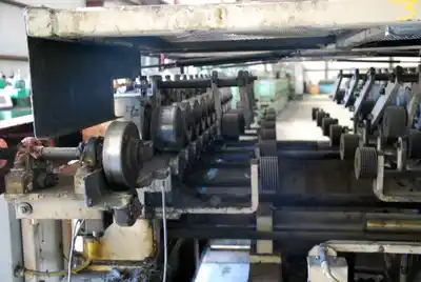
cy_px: 141
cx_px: 210
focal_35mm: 42
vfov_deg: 32.0
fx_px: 492
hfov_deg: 46.3
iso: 1600
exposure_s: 1/20
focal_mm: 28
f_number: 4.2
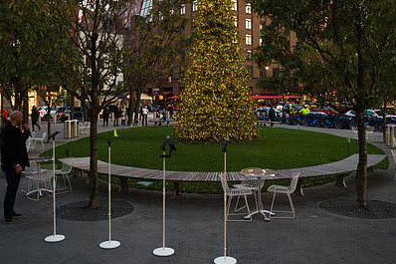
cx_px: 213
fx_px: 385
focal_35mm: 35
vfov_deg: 37.5
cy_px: 91
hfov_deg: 54.4
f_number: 4
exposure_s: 1/200
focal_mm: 24
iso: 1600
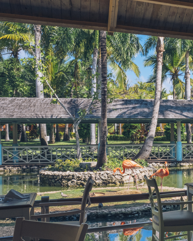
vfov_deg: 41.8
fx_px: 314
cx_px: 214
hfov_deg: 30.5
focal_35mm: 44
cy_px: 145
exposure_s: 1/125
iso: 320
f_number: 13
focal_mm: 16
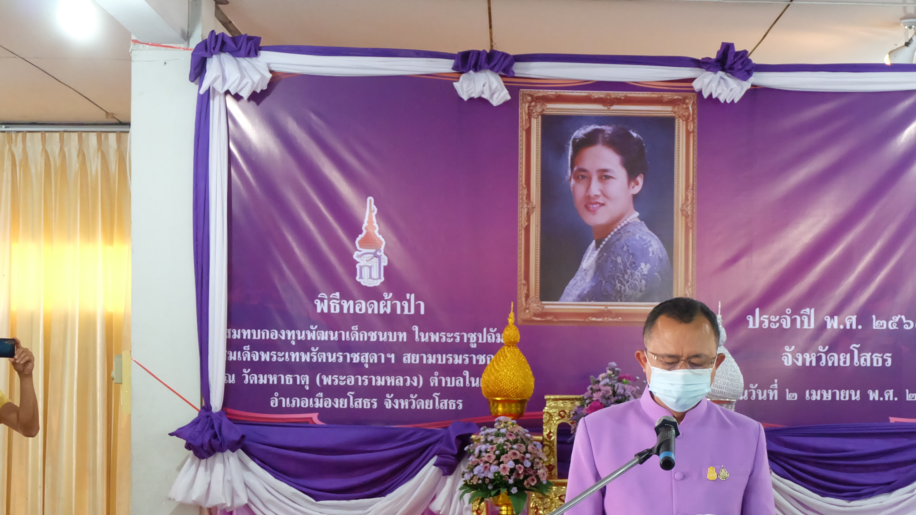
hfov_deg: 28.6
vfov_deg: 16.4
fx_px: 1773
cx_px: 656
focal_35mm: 73
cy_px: 438
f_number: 4.7
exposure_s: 1/70
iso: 5000
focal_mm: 31
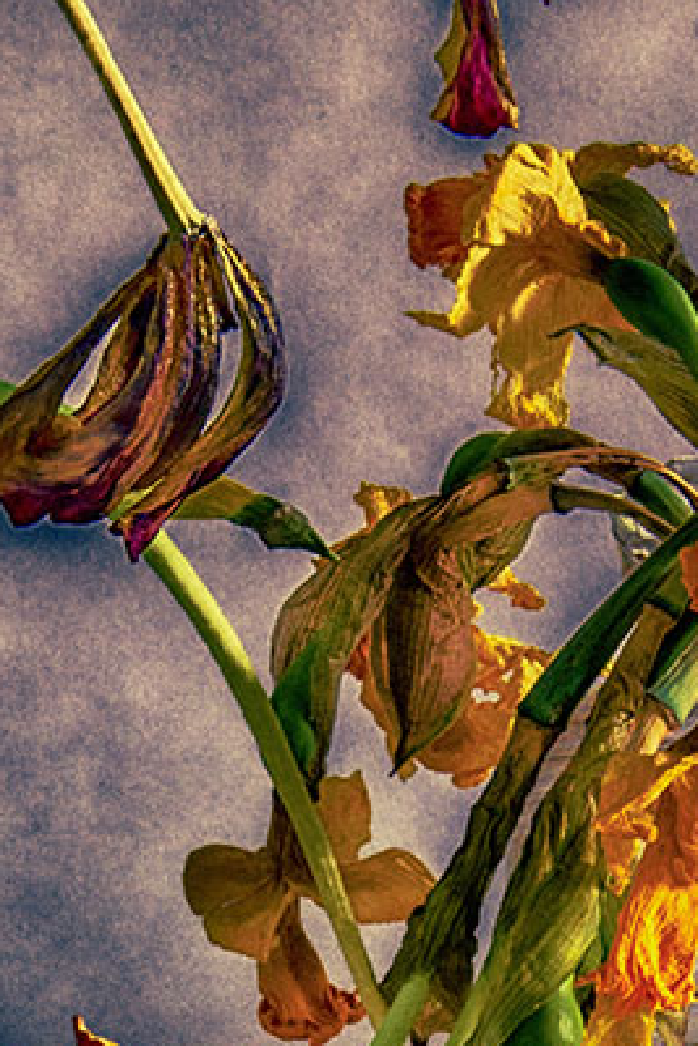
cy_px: 1221
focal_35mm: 120
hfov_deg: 11.4
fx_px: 3487
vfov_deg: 16.4
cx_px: 427
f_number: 22
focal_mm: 32
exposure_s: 1.3
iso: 200
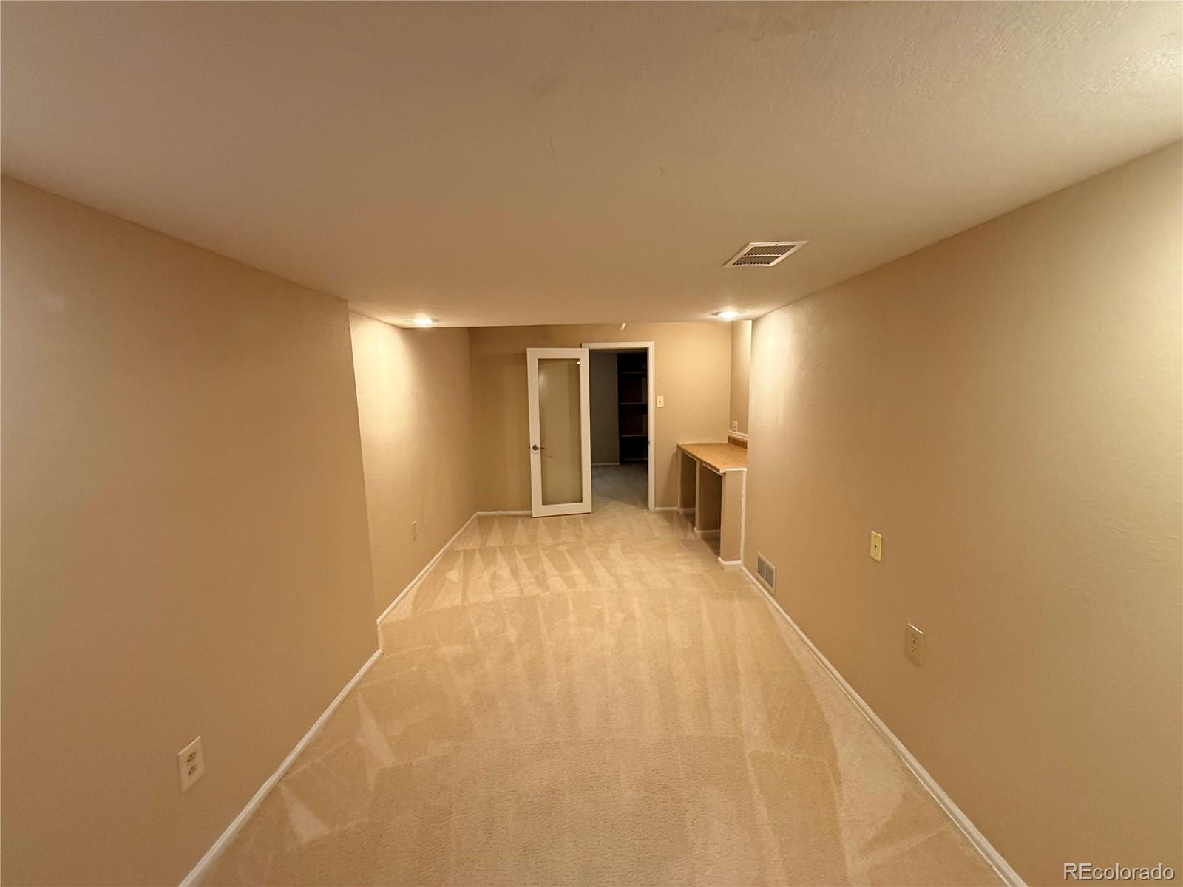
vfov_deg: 85.7
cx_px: 592
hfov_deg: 102.1
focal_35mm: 14
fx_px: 478
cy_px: 444
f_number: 2.2
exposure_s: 1/120
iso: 400
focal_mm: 2.22
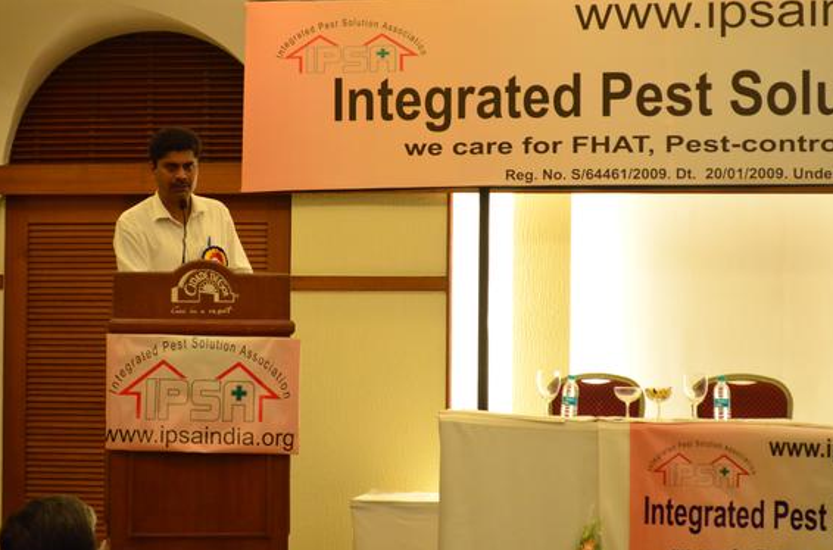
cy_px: 267
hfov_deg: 23.3
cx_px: 412
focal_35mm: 88
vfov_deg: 15.5
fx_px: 2020
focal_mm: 55
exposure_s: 1/80
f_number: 5.6
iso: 3200
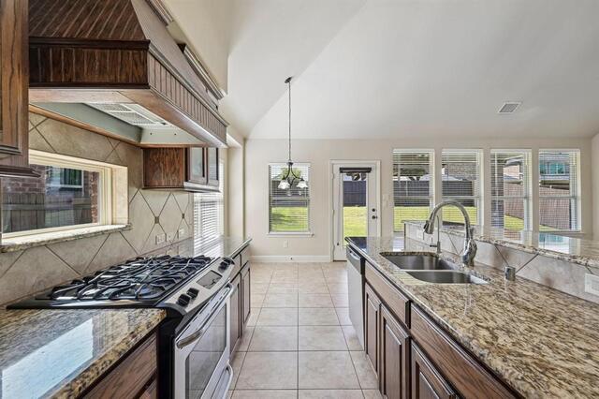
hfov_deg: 100.4
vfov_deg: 77.3
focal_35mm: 15
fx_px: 249
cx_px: 300
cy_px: 200
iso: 400
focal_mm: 15
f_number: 8
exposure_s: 1/80
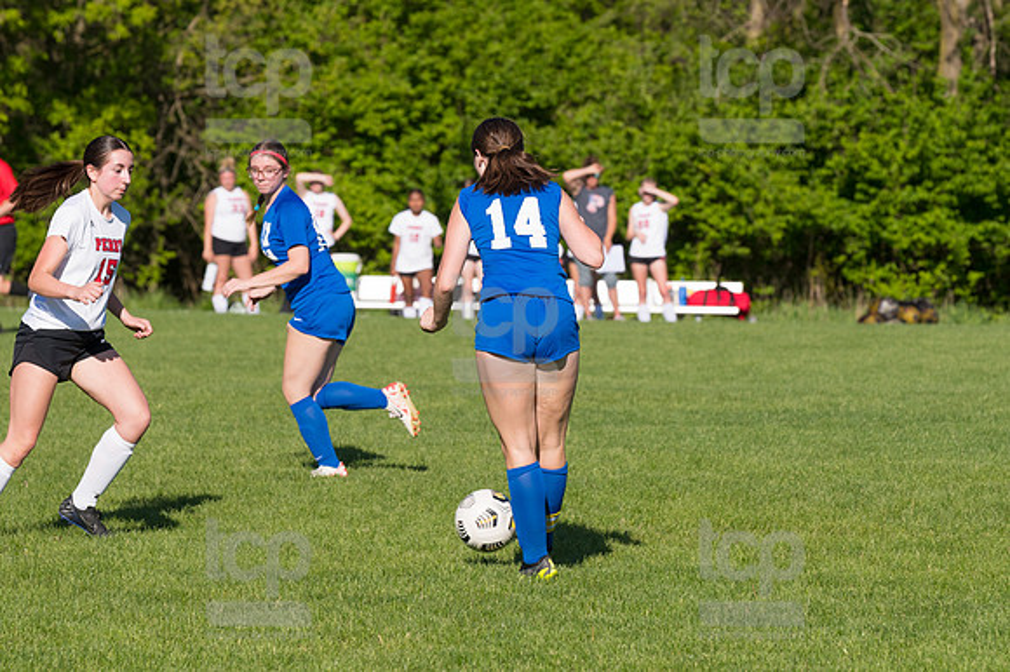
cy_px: 336
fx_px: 6729
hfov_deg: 8.6
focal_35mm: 240
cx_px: 505
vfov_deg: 5.7
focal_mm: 160
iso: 250
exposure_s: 1/1600
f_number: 5.6
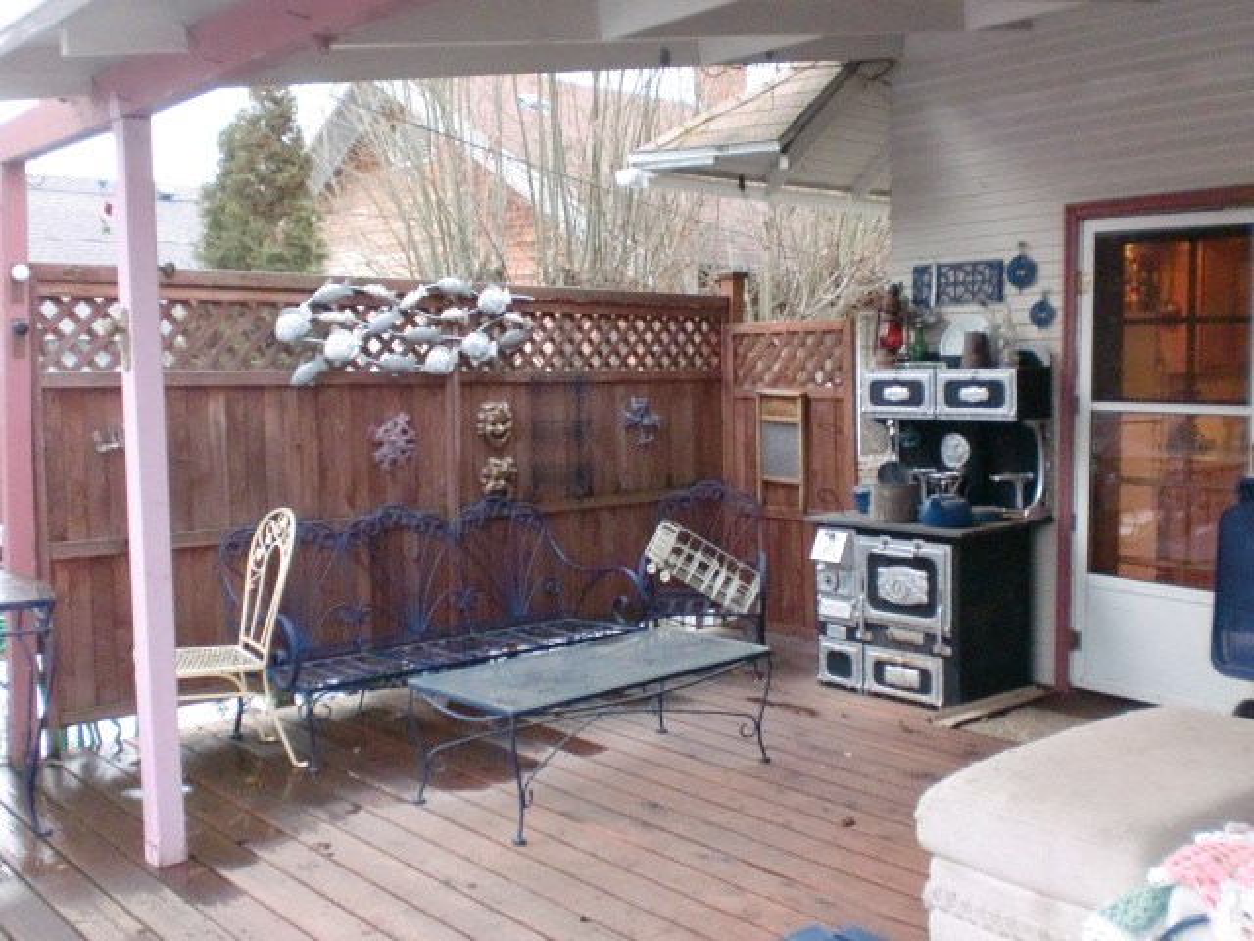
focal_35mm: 35
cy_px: 470
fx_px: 1268
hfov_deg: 52.6
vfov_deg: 40.7
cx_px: 627
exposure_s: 1/60
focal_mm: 6.3
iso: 800
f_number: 3.1
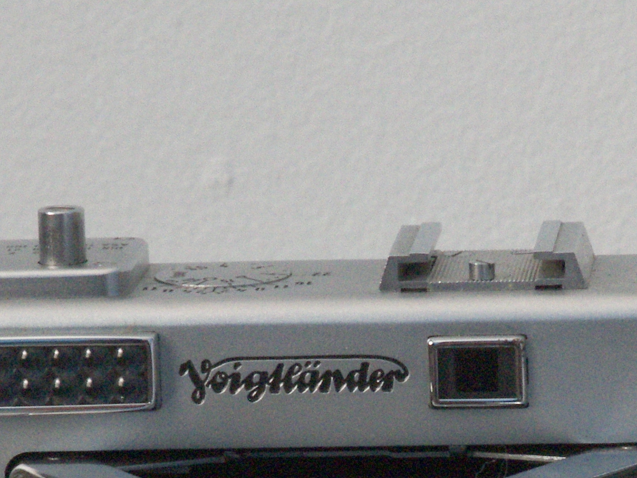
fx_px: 7046
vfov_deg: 3.9
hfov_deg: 5.2
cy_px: 545
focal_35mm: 383
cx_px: 430
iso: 400
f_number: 8
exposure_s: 1/20
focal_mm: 28.1
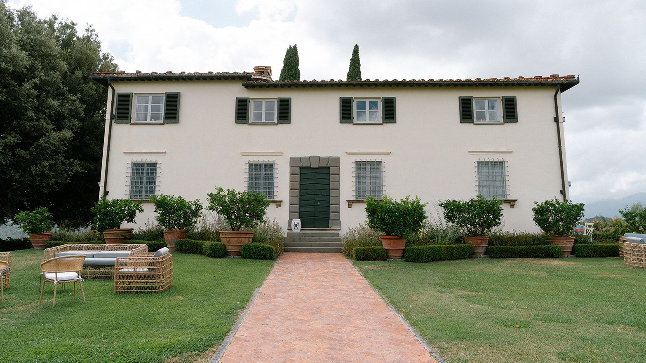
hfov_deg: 67.9
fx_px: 480
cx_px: 319
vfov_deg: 41.3
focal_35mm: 28
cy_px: 147
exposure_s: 1/125
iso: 100
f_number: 8
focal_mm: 26
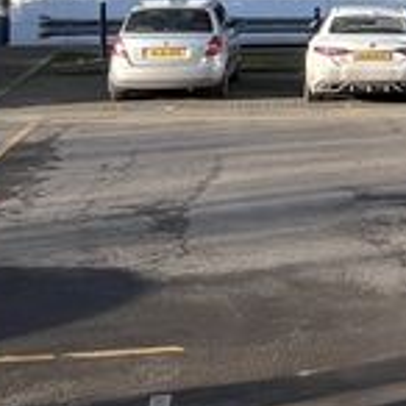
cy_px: -60
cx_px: 748
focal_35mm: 101
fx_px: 1340
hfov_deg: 14.9
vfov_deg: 16.6
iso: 32
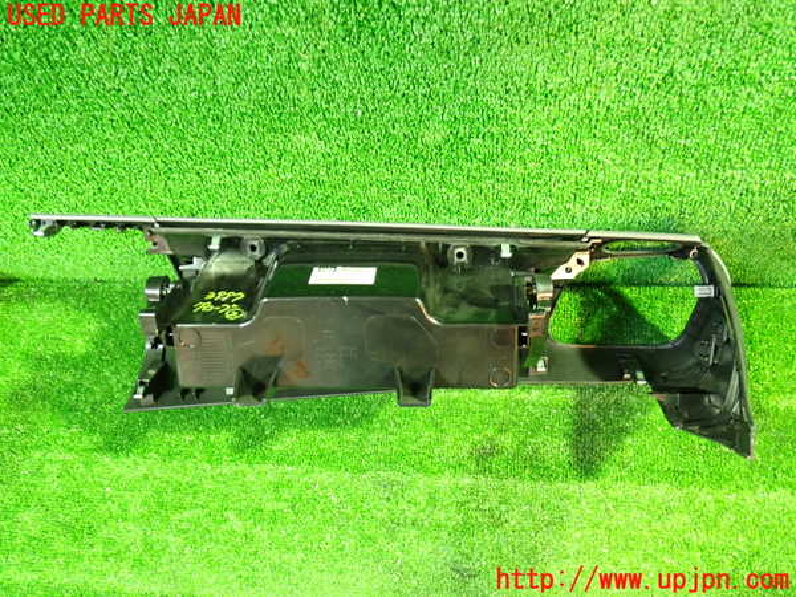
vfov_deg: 46.8
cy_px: 298
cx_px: 398
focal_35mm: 30
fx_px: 690
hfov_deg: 60.0
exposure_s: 1/10
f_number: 2.3
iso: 800
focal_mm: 5.4
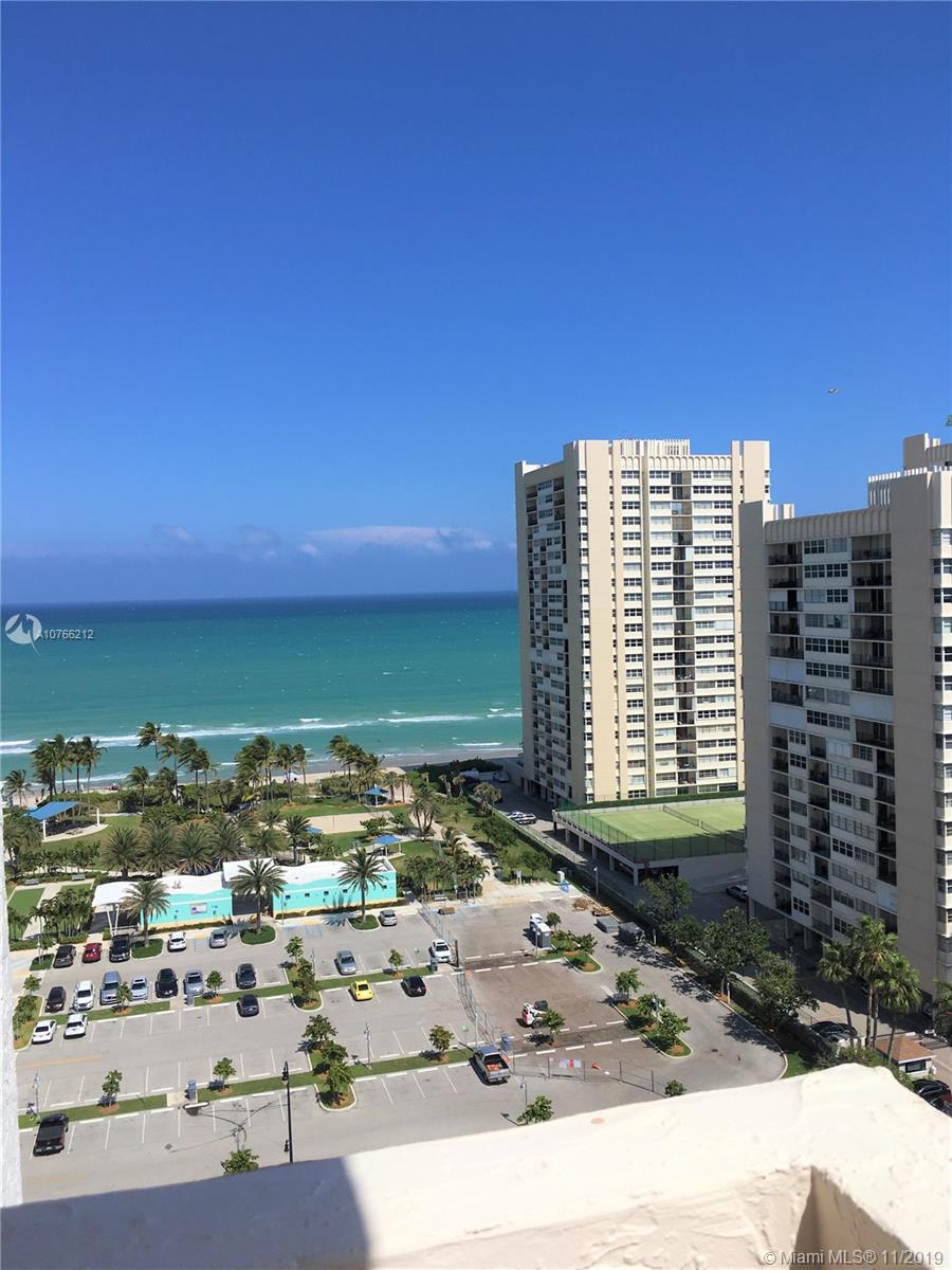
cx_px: 476
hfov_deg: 48.2
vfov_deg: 61.7
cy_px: 635
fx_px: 1063
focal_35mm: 29
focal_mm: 4.15
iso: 25
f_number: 2.2
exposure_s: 1/3663
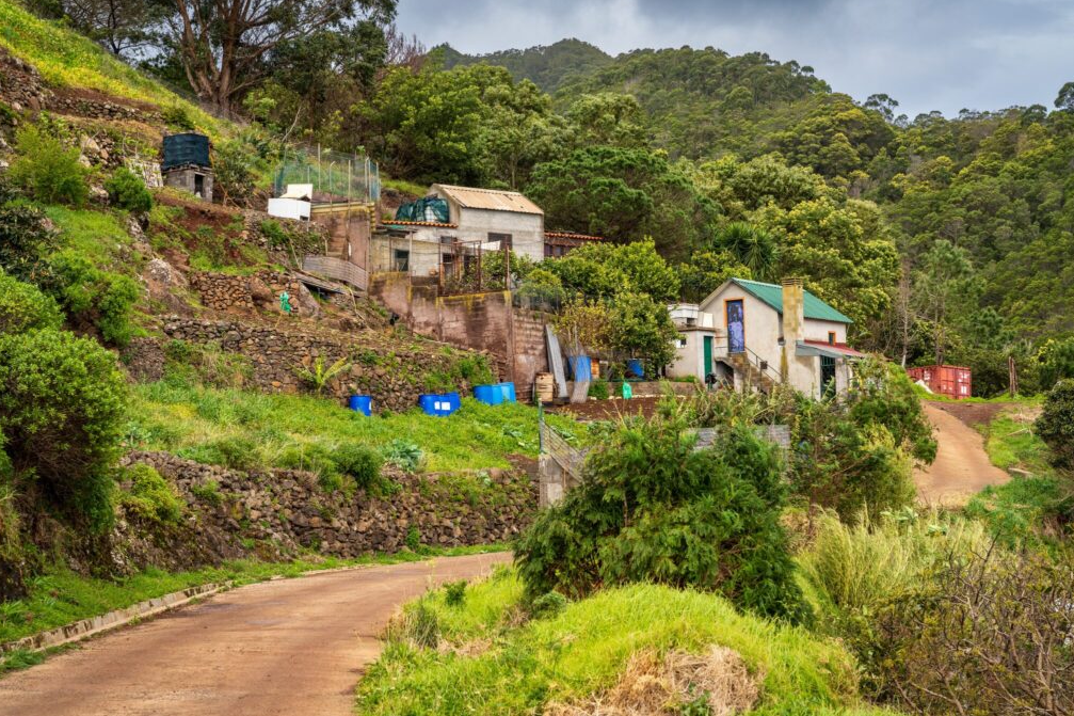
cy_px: 354
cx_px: 535
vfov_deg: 22.9
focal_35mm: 59
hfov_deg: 33.8
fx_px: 1769
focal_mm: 58.3
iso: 400
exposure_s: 1/250
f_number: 8
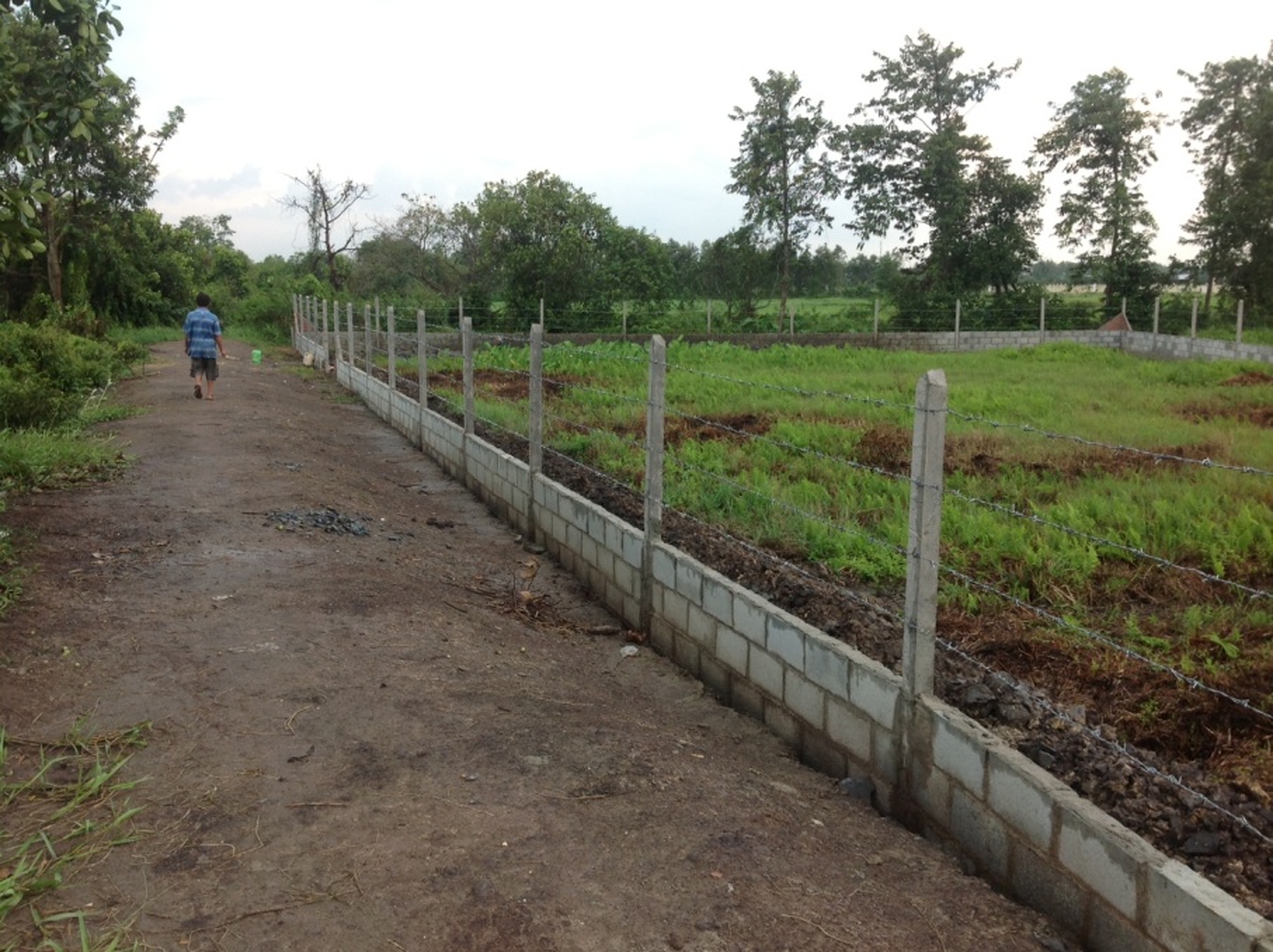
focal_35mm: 35
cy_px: 476
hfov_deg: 52.7
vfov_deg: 40.6
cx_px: 636
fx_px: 1286
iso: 50
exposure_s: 1/285
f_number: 2.4
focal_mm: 4.28
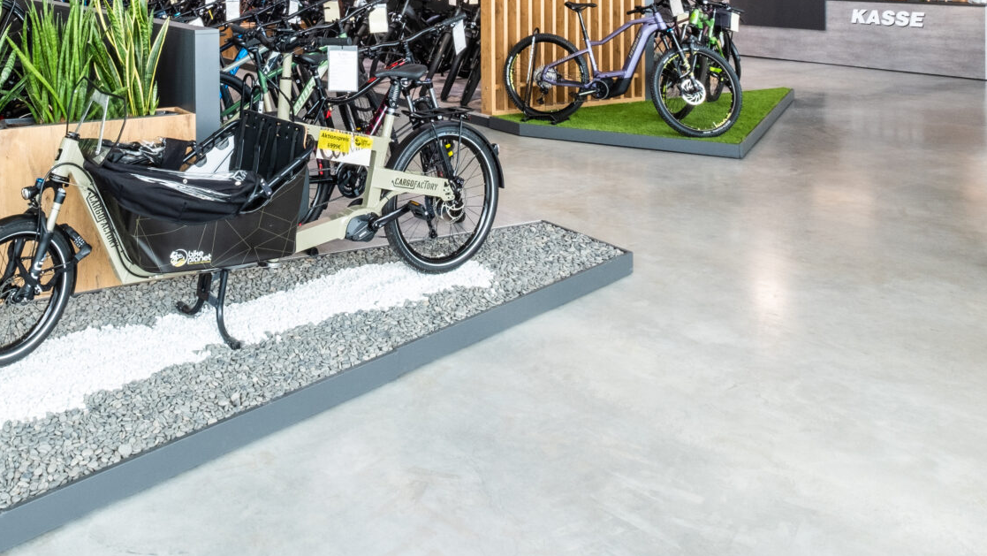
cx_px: 267
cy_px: -36
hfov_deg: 53.2
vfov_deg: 29.9
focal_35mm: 36
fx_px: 942
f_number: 11
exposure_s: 1/10
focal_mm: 10
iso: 200
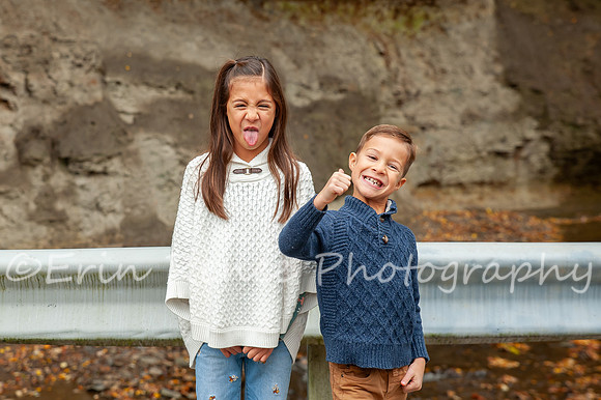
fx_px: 1396
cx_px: 248
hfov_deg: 24.3
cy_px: 190
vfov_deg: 16.3
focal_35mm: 84
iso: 400
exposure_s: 1/160
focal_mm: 62
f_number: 4.5
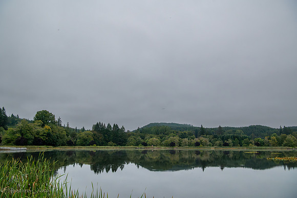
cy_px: 99
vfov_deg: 43.6
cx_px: 148
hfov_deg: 62.0
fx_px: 247
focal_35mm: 30
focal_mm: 30
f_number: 8
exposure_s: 1/100
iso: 8000
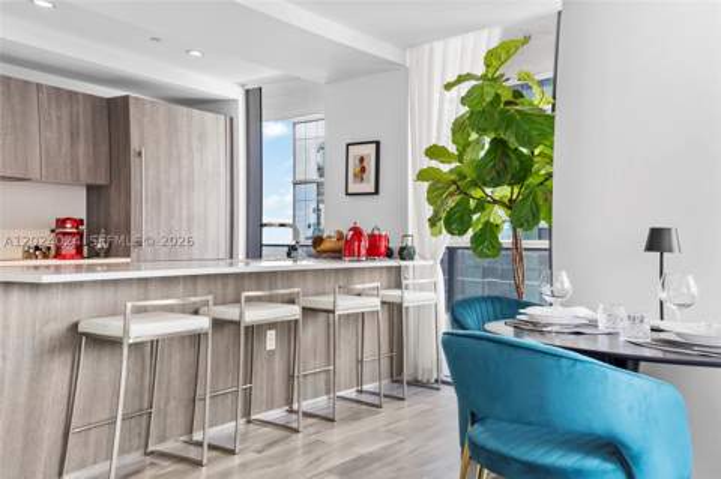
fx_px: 700
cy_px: 240
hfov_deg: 54.5
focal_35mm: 35
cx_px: 360
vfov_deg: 37.8
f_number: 9
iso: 250
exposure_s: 1/2.5
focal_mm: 35
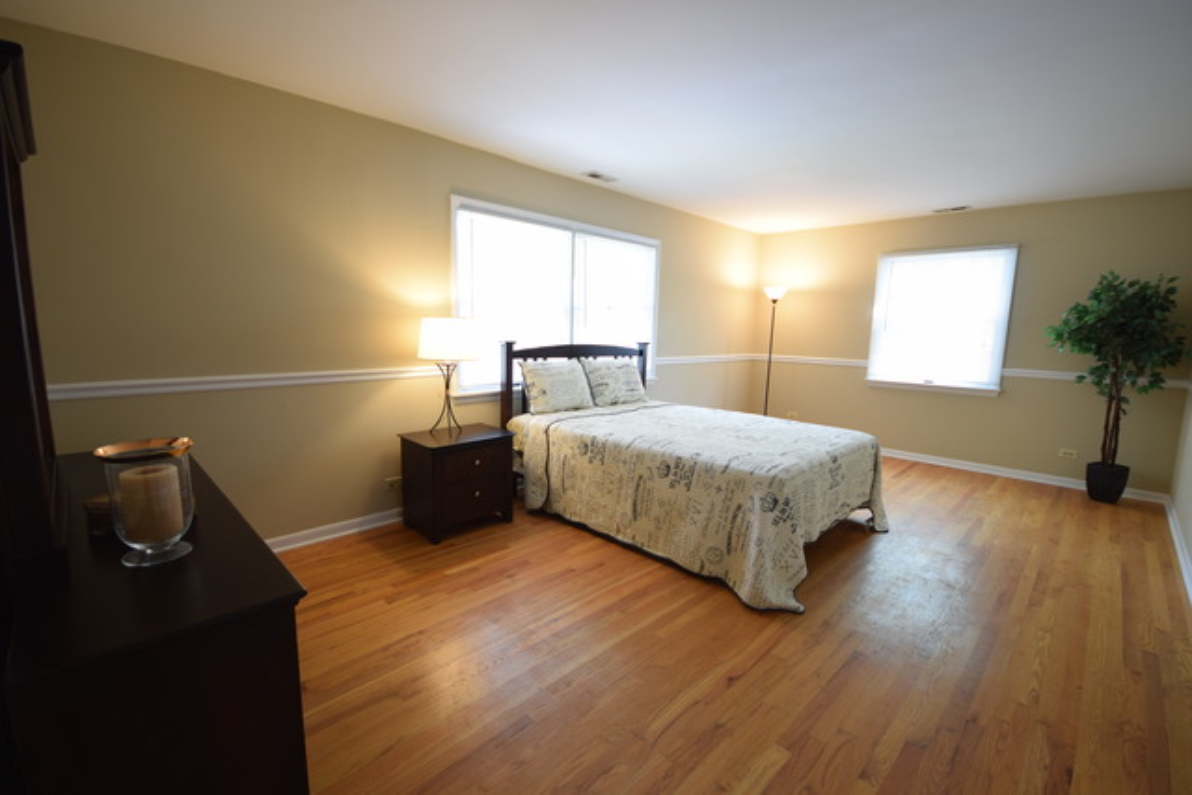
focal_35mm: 15
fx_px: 497
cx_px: 596
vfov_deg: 77.4
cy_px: 398
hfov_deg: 100.4
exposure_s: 1/6
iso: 200
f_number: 4
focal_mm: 10
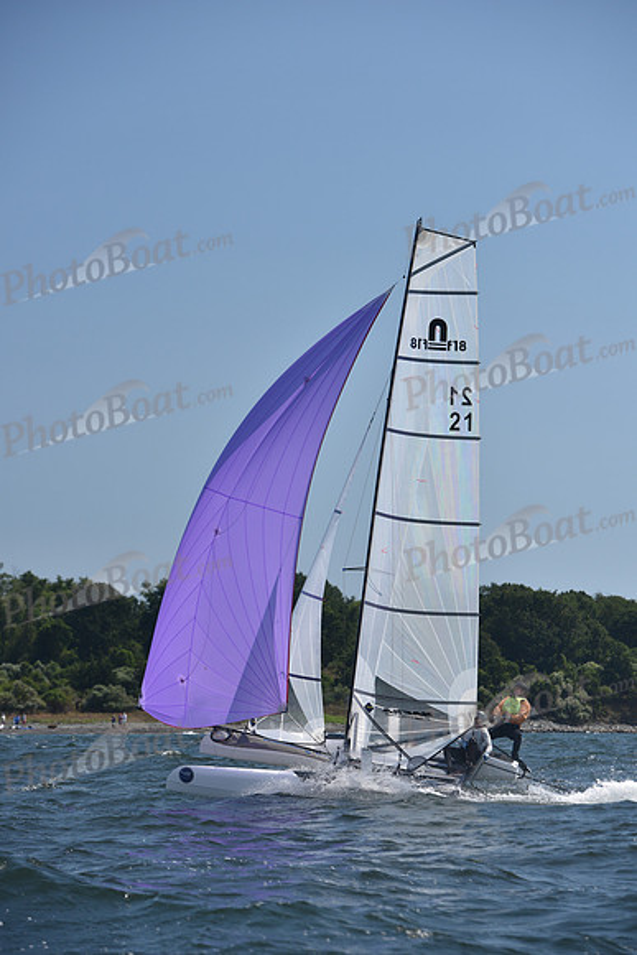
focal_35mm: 125
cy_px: 478
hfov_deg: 11.0
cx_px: 318
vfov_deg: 16.4
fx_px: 3315
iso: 250
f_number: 5.6
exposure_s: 1/1250
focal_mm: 125
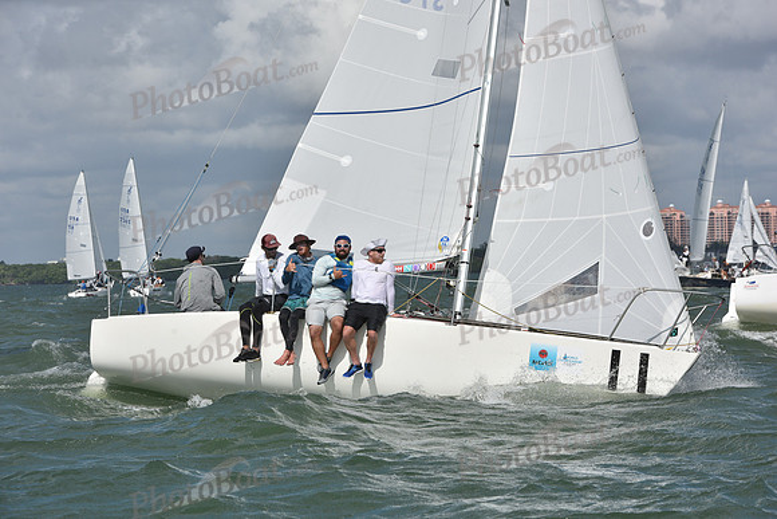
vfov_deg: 9.8
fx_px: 3022
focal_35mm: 140
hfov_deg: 14.7
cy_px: 260
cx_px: 388
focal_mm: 140
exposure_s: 1/1250
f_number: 11
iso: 250
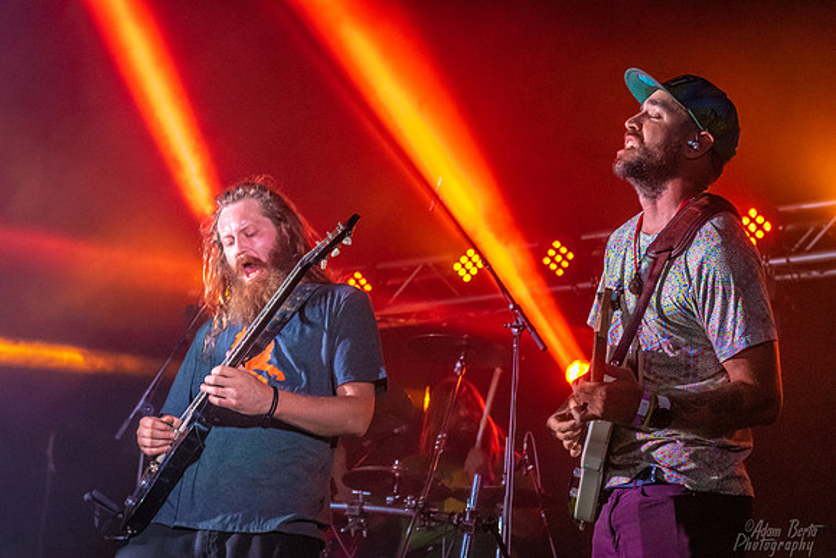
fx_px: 1626
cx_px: 418
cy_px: 279
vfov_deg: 19.5
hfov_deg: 28.8
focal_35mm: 70
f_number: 5.6
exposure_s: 1/160
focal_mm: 70
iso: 6400
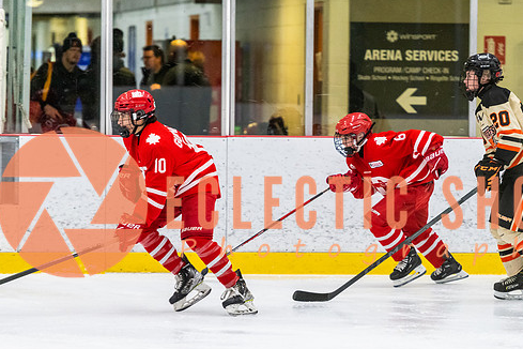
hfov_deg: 8.5
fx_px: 3530
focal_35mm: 243
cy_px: 245
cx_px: 363
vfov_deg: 5.7
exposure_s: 1/640
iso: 3200
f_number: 3.2
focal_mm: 170
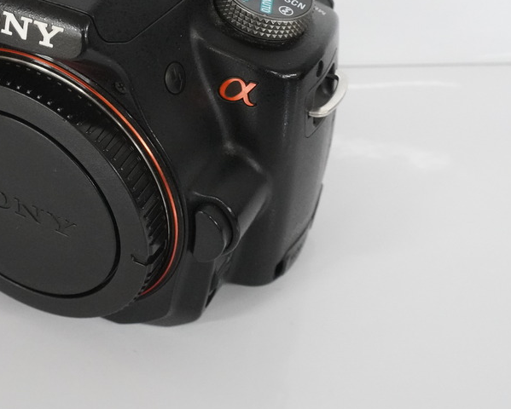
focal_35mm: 62
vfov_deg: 24.2
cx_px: 91
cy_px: 78
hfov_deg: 29.7
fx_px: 938
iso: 4000
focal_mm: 22
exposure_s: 1/40
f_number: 10
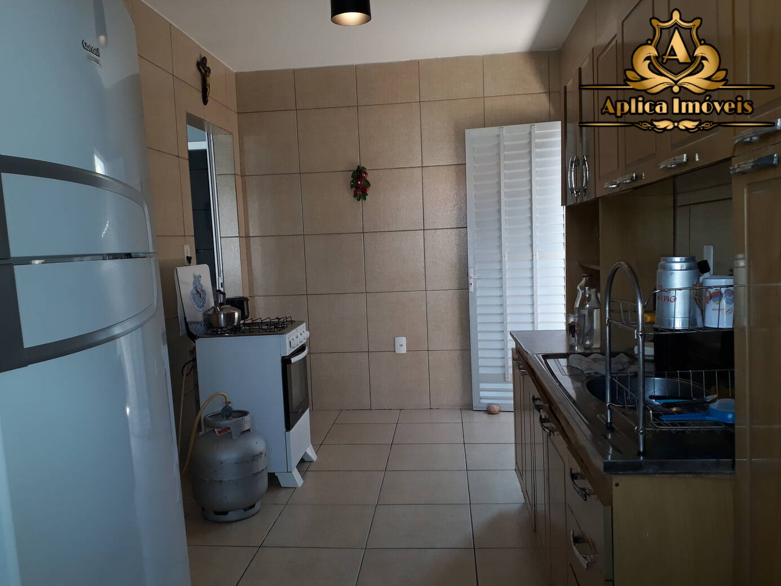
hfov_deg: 63.4
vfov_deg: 49.7
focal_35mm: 28
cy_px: 301
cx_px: 378
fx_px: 632
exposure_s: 1/33
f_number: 1.9
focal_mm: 3.6
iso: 40
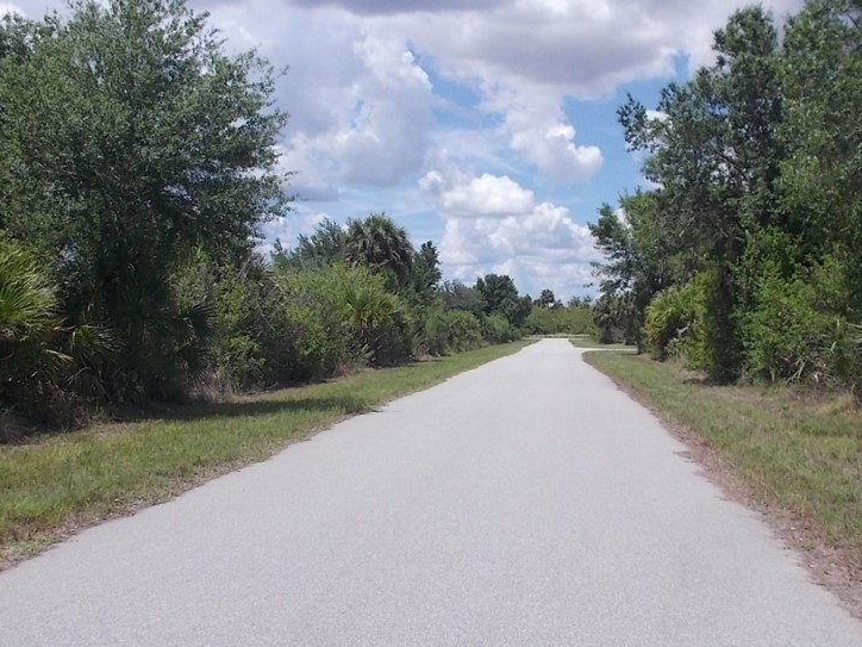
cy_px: 360
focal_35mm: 41
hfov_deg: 45.7
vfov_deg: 35.1
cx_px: 470
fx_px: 1021
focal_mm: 4.1
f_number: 3.3
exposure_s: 1/1000
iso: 80
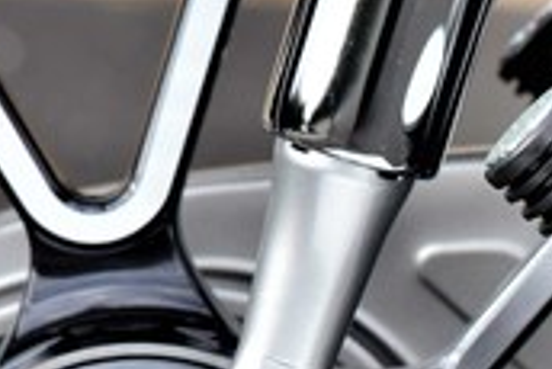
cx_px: 931
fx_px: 7473
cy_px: 847
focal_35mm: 487
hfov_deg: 4.2
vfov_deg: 2.8
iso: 640
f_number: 7.1
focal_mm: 105
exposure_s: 1/640
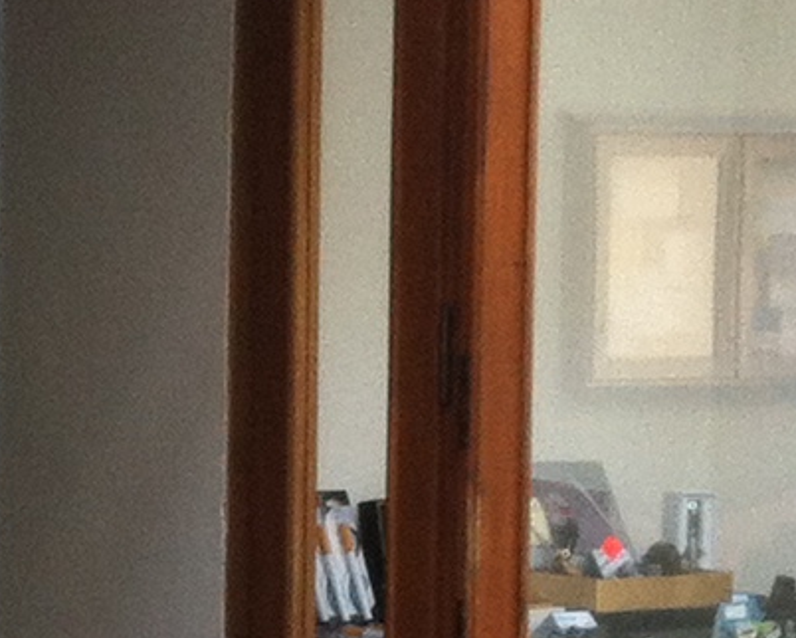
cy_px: 418
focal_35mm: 220
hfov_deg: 8.4
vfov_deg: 7.0
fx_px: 5185
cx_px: -770
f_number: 2.8
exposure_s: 1/164
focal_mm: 3.85
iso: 80
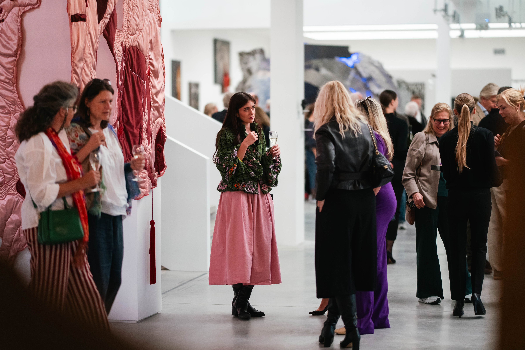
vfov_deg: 15.1
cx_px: 274
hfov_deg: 22.5
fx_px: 1321
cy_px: 179
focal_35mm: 91
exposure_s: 1/250
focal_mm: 85
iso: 1600
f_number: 1.4
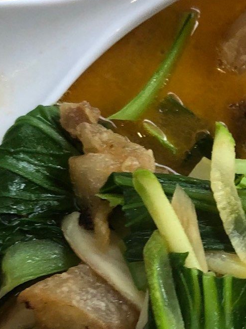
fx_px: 1100
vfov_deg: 16.6
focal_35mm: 116
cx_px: 187
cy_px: 330
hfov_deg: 12.7
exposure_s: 1/40
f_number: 1.8
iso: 25
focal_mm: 4
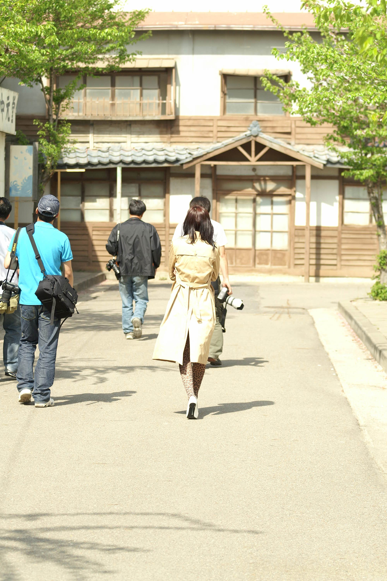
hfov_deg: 11.4
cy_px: 290
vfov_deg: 17.1
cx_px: 194
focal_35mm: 120
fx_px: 1938
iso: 100
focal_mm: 80
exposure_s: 1/500
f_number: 4.5
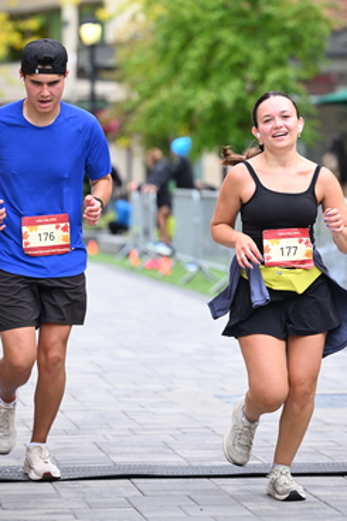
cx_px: 219
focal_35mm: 172
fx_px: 2489
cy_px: 133
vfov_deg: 11.9
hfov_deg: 8.0
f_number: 2.8
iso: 640
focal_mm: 115
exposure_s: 1/1600
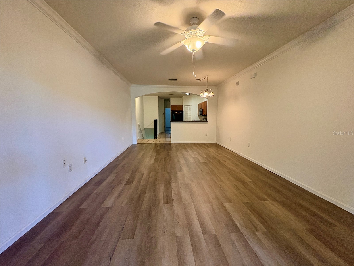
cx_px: 177
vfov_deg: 85.7
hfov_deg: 102.1
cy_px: 133
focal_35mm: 14
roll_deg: +0.2
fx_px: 143
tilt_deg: -4.3
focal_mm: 2.22
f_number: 2.2
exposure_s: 1/60
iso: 400
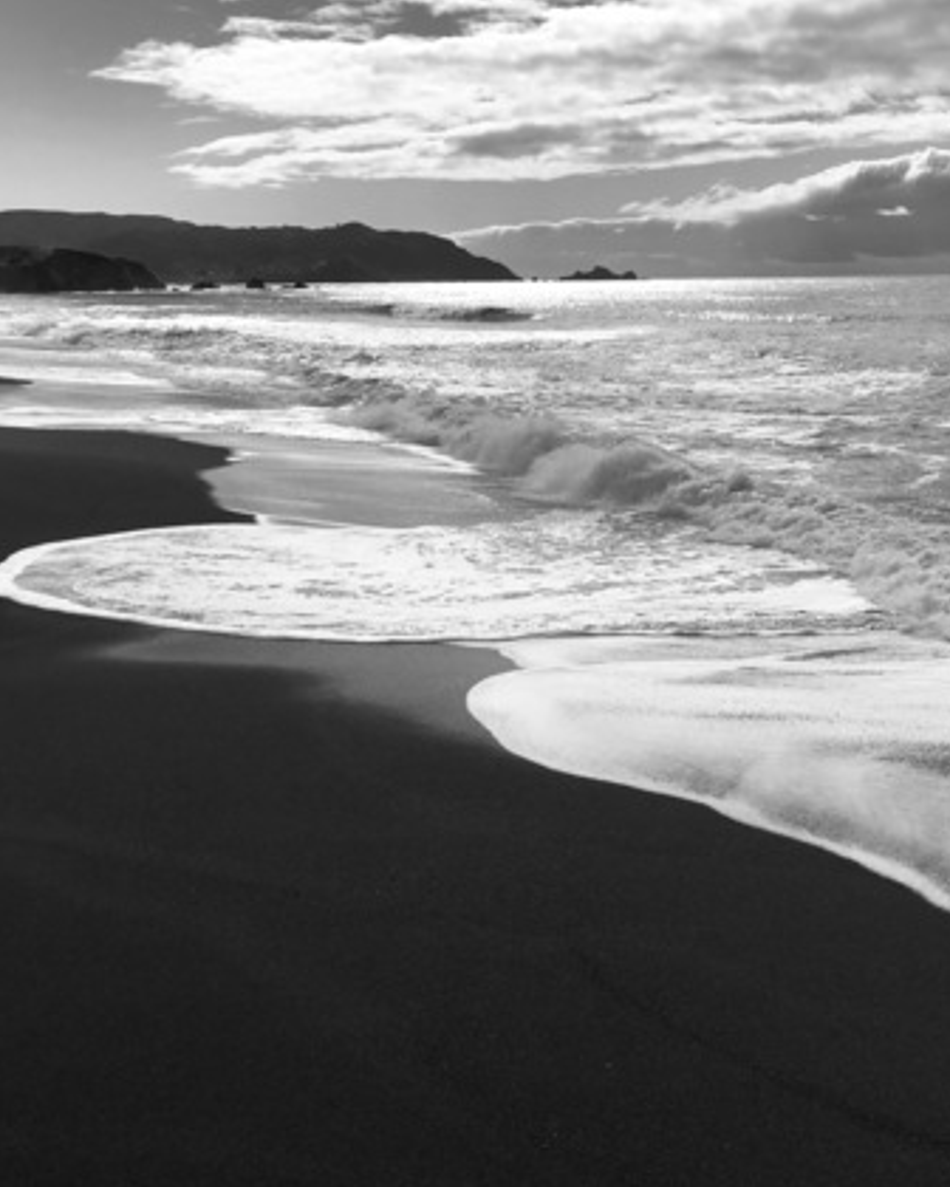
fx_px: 1371
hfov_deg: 37.7
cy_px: 588
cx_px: 659
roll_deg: +0.5
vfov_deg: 46.8
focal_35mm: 39
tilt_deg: -12.8
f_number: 1.8
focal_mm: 3.99
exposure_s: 1/8130
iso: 20
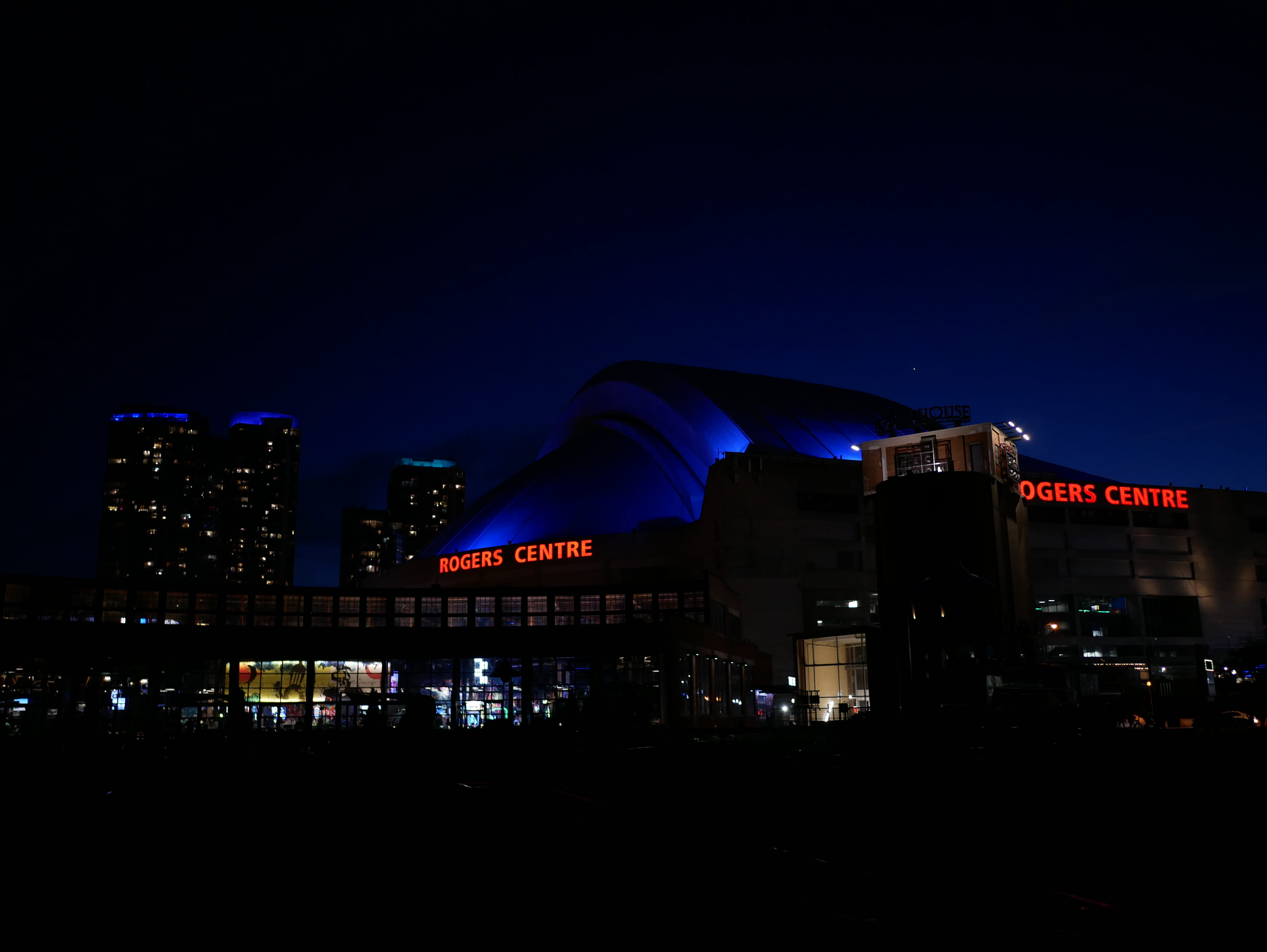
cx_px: 634
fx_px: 1099
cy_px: 476
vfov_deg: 46.8
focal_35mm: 30
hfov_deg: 59.9
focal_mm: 15
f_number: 1.7
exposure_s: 1/60
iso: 400
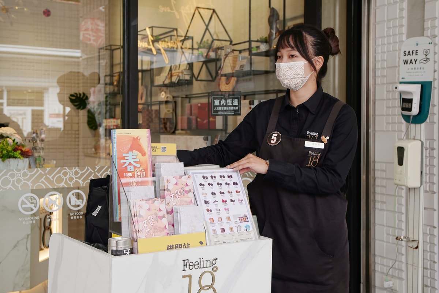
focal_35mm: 50
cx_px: 220
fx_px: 604
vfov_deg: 27.3
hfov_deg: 40.0
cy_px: 146
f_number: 4
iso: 100
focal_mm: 33
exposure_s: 1/60
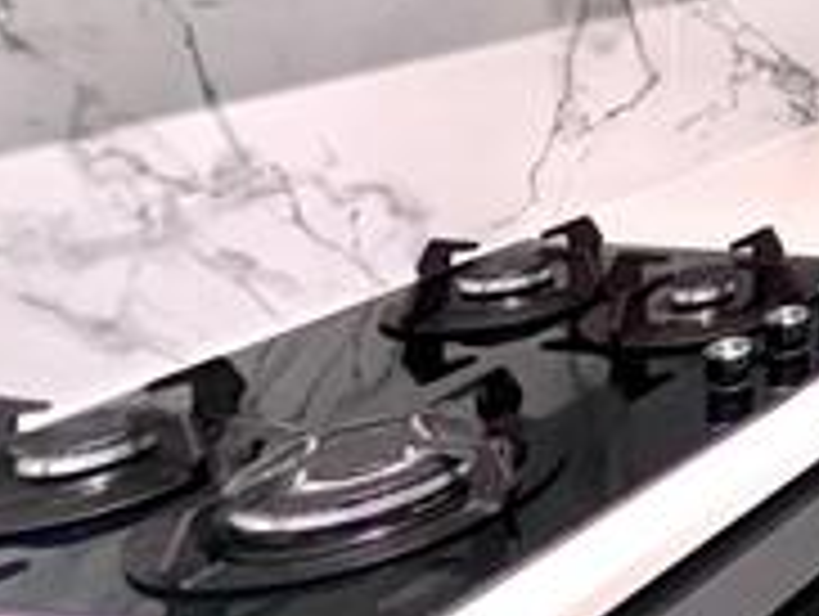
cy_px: -252
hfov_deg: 19.8
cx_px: 1602
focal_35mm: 57
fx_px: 1350
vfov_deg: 22.2
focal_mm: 1.57
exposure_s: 1/50
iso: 640
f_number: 1.8
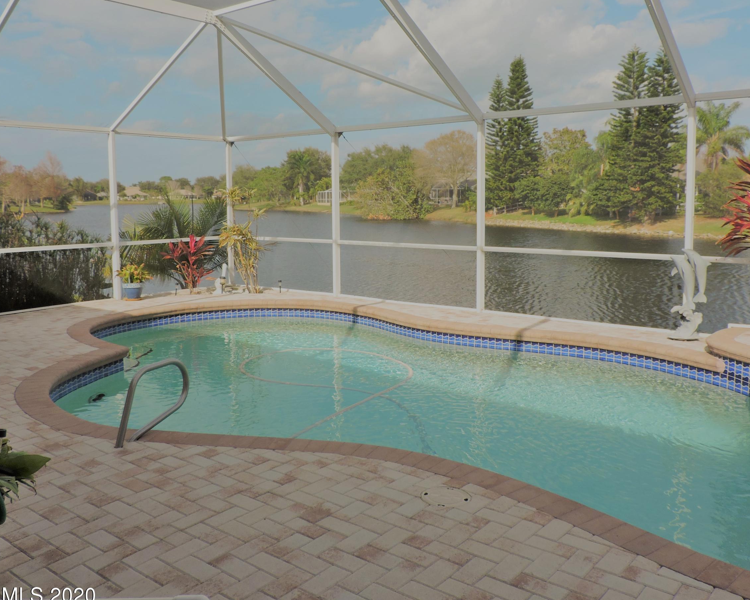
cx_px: 370
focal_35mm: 31
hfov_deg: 57.2
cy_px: 256
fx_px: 688
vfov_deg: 47.0
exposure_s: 1/1000
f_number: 3
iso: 100
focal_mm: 4.3
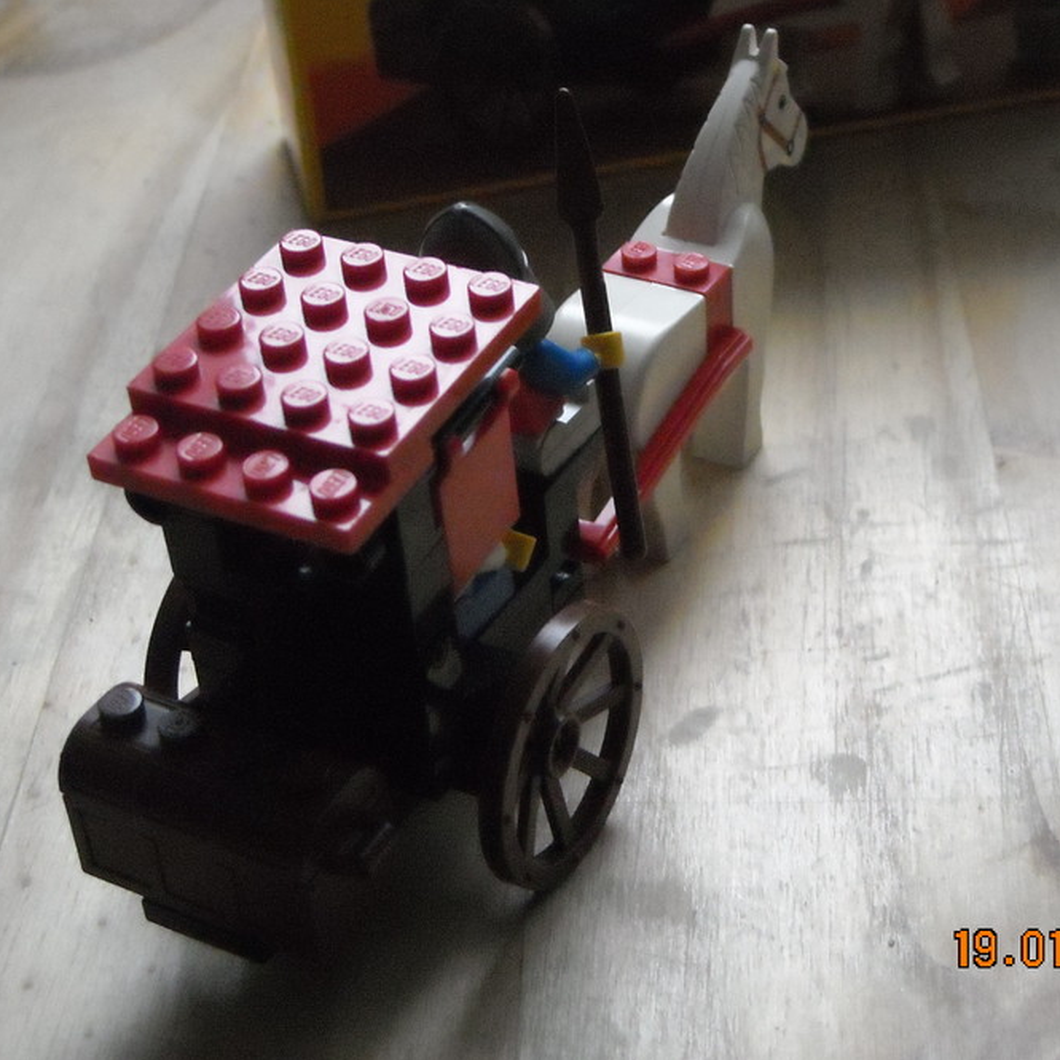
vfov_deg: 23.7
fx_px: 2529
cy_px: 524
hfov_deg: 23.6
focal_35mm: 73
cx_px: 674
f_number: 3.5
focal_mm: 9.87
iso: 800
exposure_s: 1/17
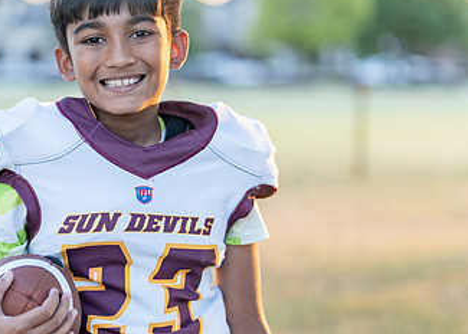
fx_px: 1342
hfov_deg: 19.7
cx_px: 147
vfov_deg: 14.2
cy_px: 176
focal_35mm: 101
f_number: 1.2
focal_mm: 50
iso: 160
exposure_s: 1/500
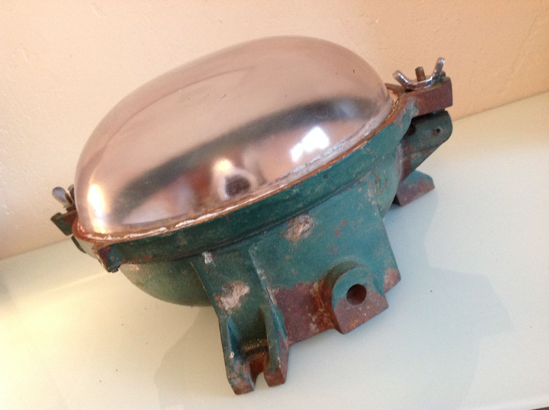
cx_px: 274
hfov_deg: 52.7
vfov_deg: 40.6
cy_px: 205
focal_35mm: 35
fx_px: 554
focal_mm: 4.28
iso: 320
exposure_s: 1/17
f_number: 2.4
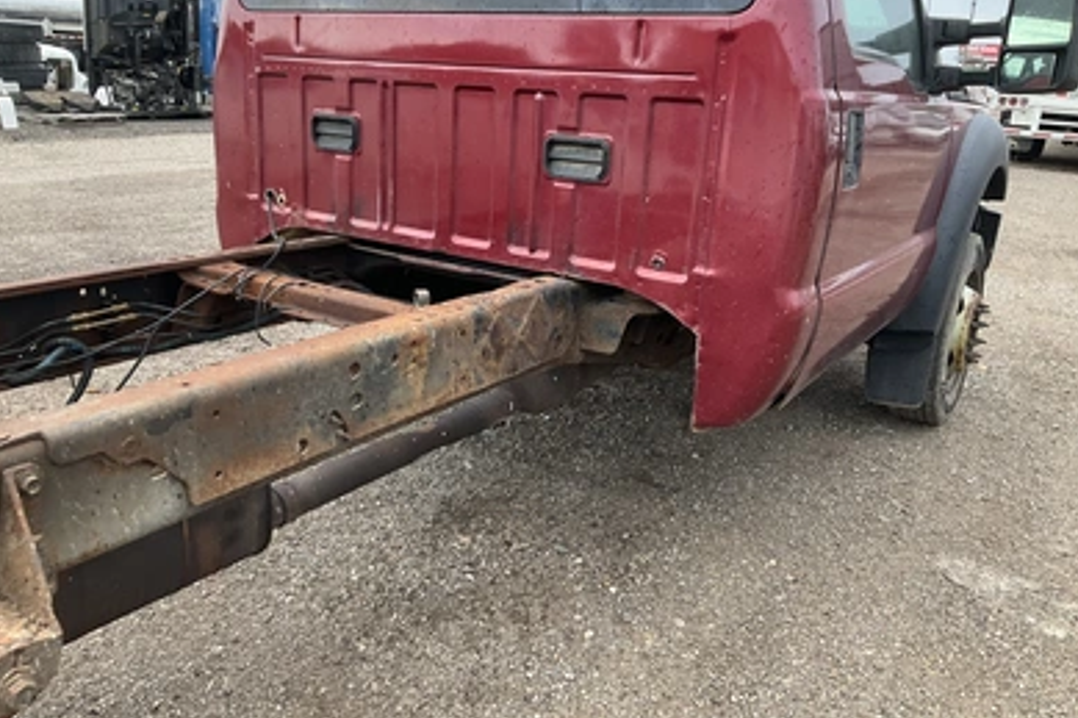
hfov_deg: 60.3
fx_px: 928
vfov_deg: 42.2
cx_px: 543
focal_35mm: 31
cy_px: 316
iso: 20
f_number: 1.8
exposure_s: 1/122
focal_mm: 3
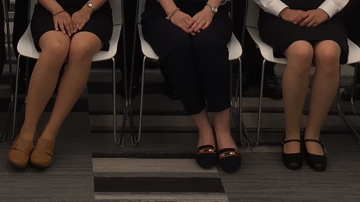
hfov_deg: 21.4
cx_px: 90
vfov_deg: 11.6
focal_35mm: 99
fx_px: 945
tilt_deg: -5.7
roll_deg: -0.1
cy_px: -128
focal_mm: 4.15
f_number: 2.2
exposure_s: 1/40
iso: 32
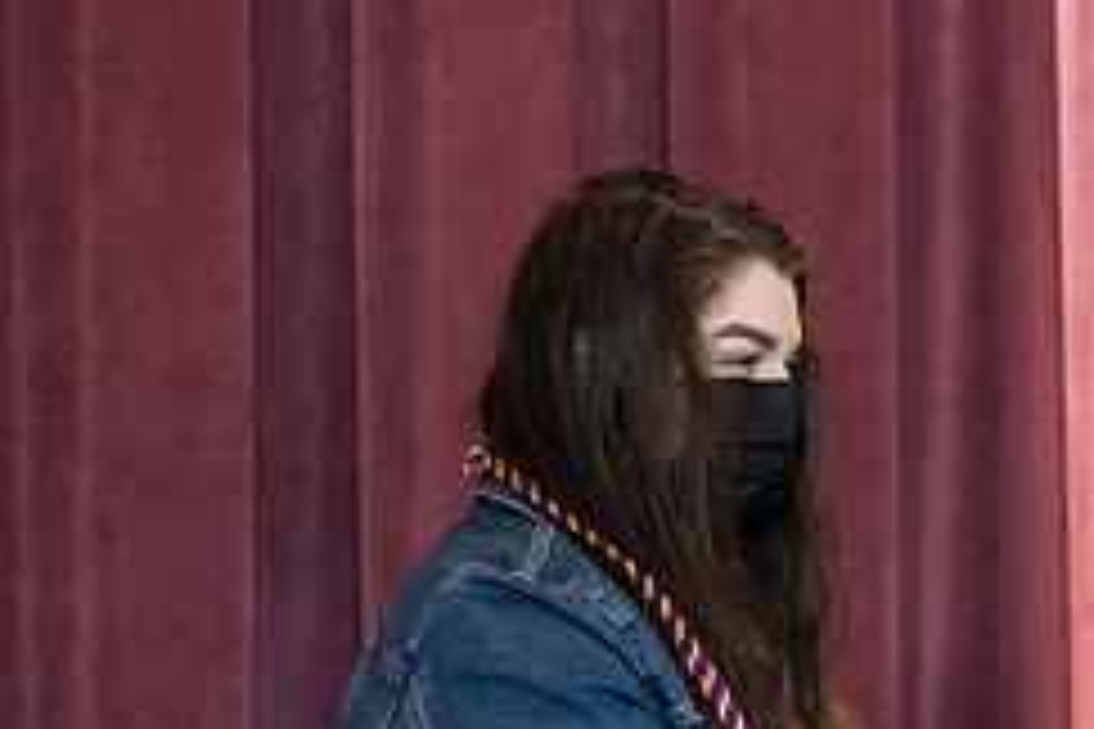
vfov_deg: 13.0
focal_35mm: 105
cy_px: 610
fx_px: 3191
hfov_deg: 19.0
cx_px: 1080
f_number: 3.5
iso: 2500
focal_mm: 44
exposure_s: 1/200
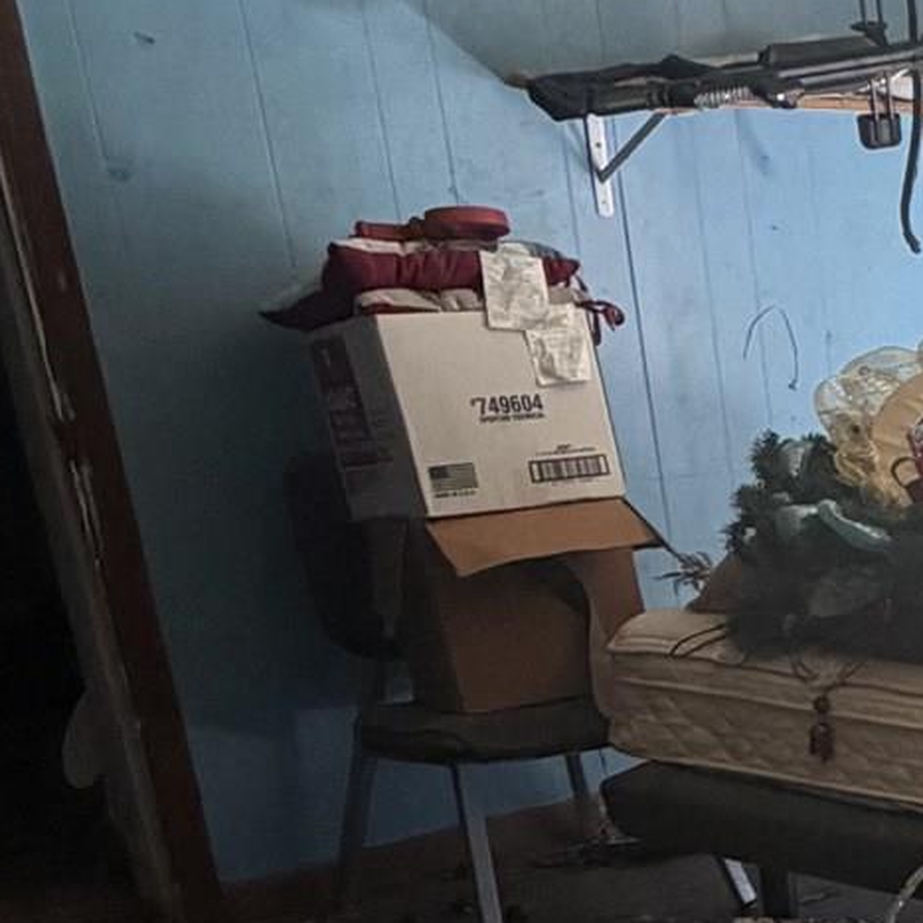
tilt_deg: -21.0
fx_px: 1840
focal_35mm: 61
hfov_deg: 21.2
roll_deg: -3.1
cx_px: 1563
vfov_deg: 27.0
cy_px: 868
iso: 320
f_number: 2.2
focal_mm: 2.22
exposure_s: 1/103
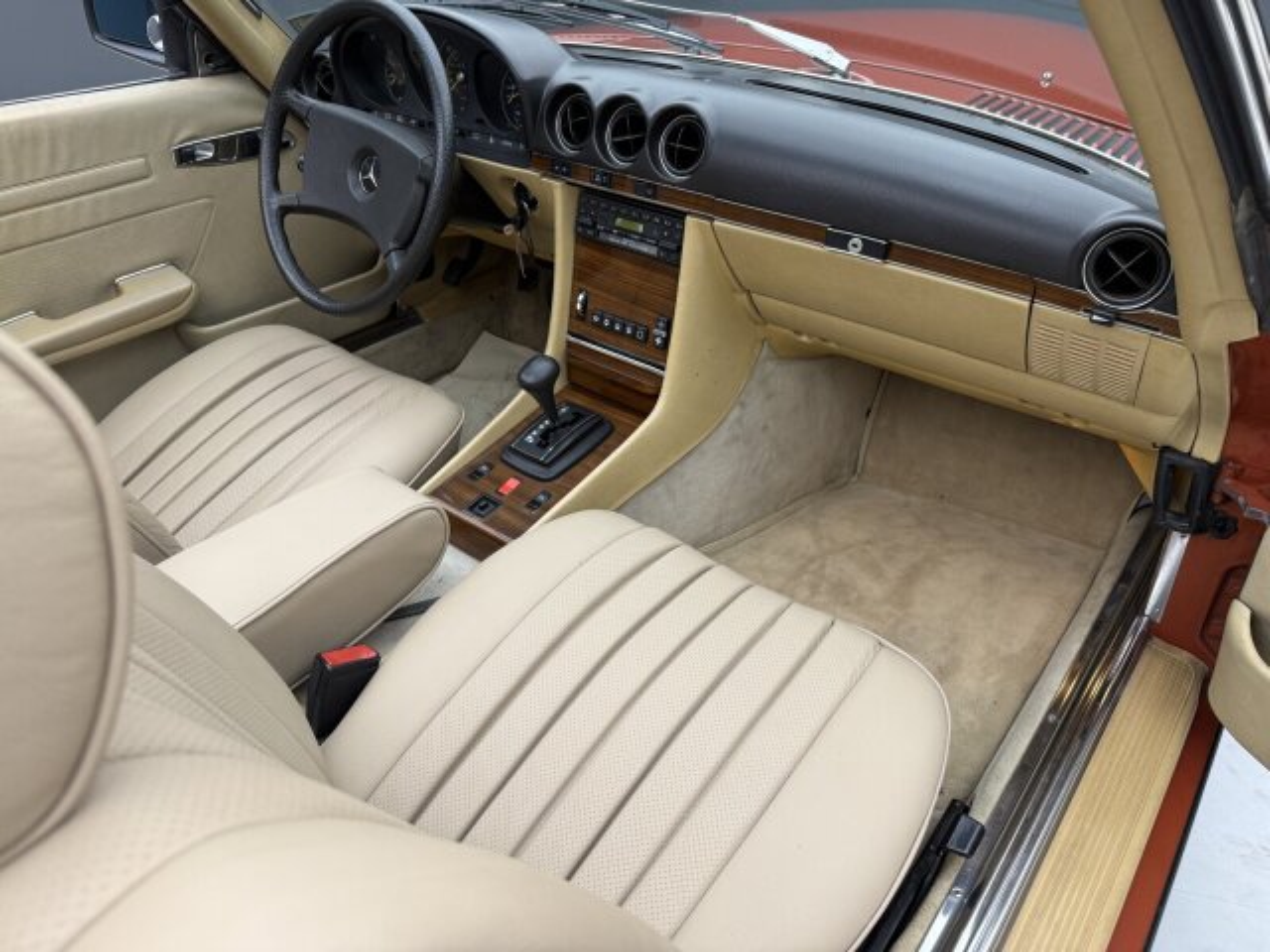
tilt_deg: -34.9
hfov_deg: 71.6
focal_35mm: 24
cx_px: 635
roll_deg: +0.7
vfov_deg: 56.8
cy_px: 476
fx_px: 881
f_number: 1.78
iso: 125
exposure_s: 1/49
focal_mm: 6.76
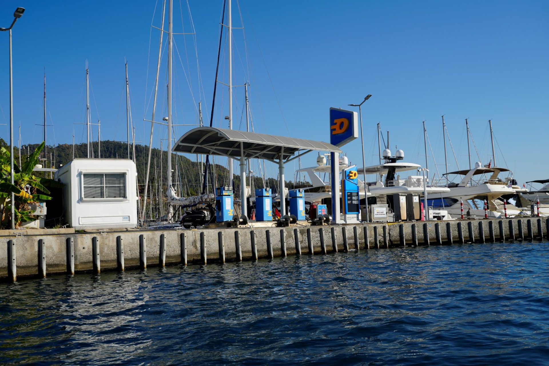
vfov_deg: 35.9
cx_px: 274
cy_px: 183
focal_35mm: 37
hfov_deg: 51.9
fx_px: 564
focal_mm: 37
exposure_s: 1/1000
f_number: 5
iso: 100
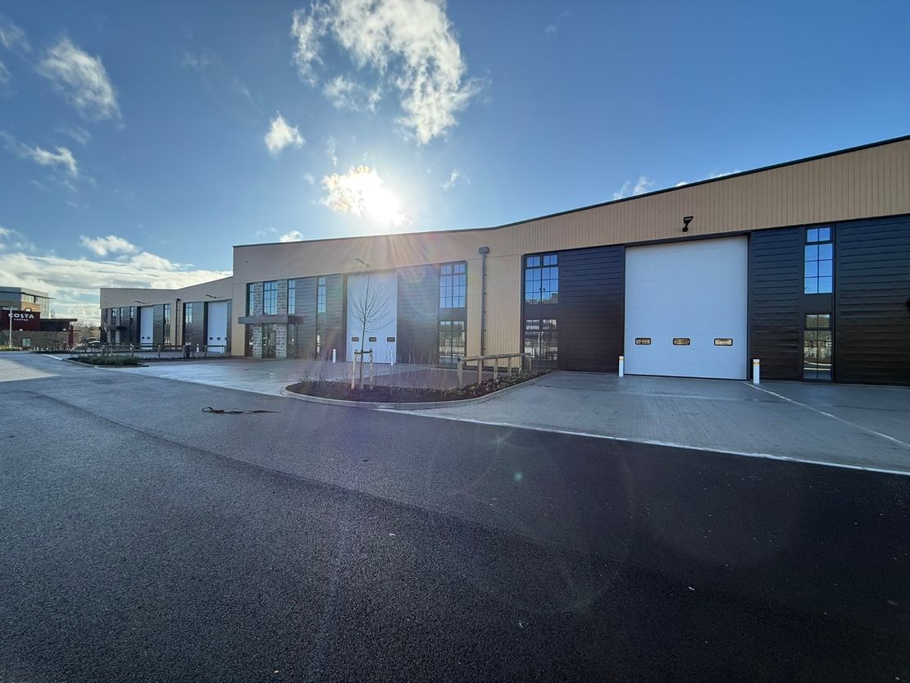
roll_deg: -1.0
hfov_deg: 102.1
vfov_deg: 85.7
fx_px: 368
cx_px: 455
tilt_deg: +1.3
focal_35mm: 14
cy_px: 342
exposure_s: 1/1285
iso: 64
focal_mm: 2.22
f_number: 2.2
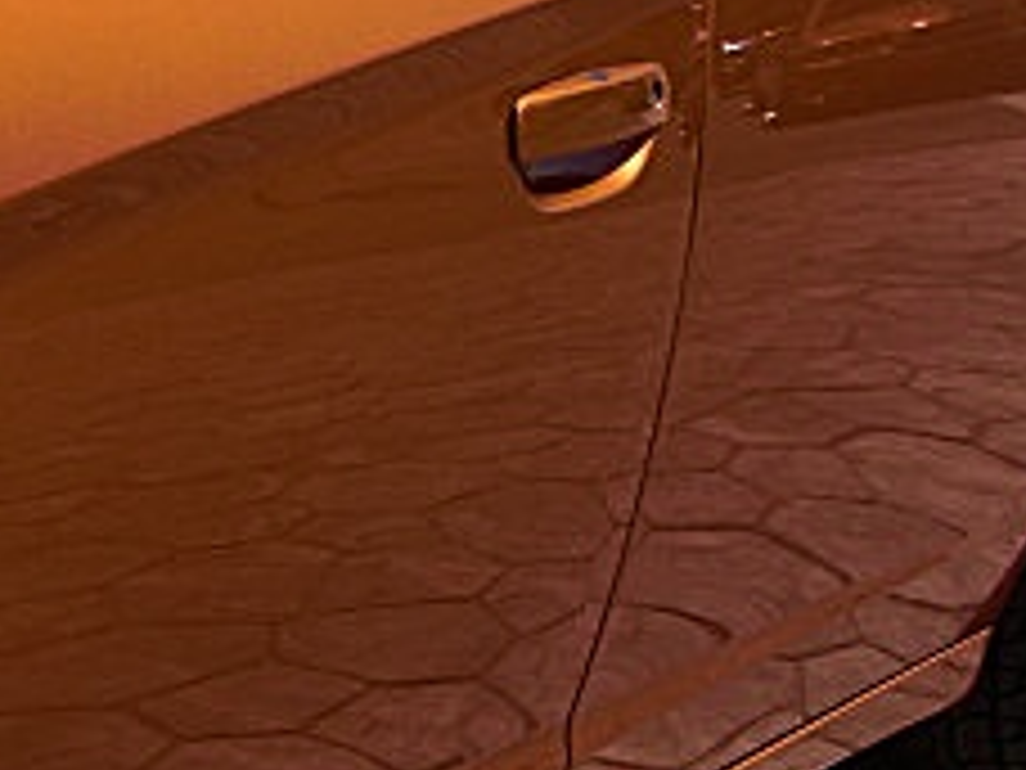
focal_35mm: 101
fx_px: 2994
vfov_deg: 14.4
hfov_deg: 18.8
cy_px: 747
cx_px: -76
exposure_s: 1/125
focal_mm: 6.3
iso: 50
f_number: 7.9
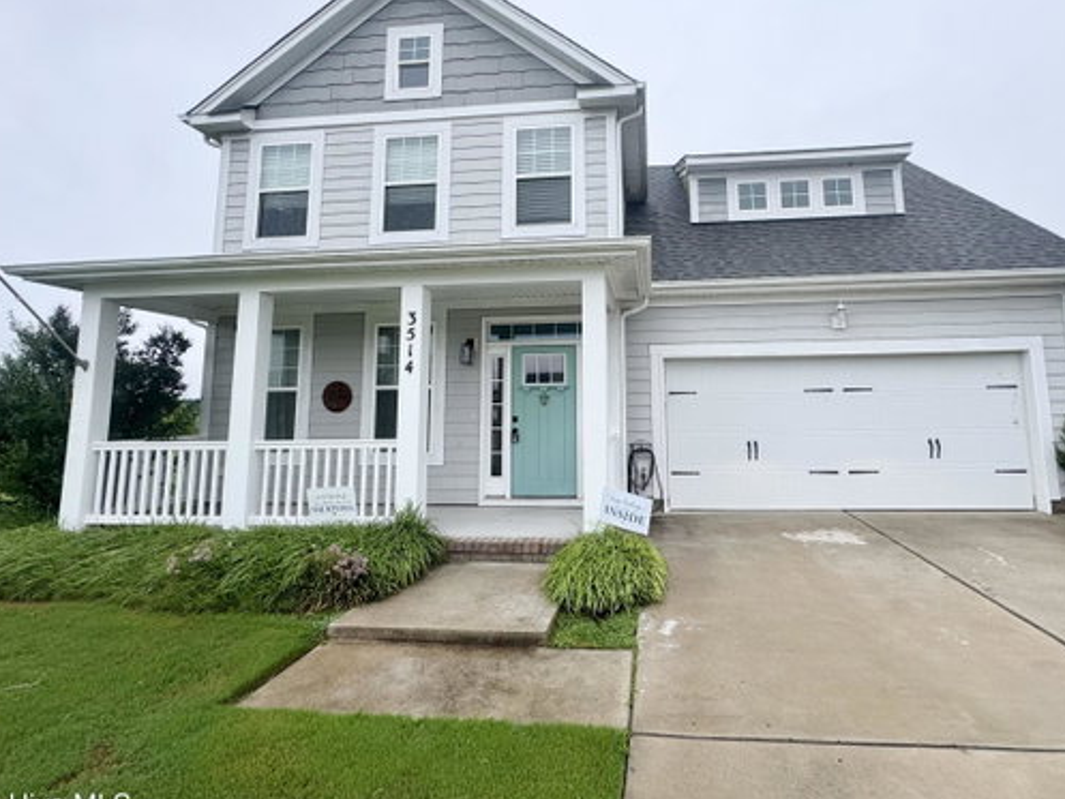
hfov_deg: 87.3
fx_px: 554
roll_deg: +0.9
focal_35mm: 18
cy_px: 338
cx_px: 597
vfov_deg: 71.2
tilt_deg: +6.9
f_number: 2.2
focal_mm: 2.22
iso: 40
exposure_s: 1/338
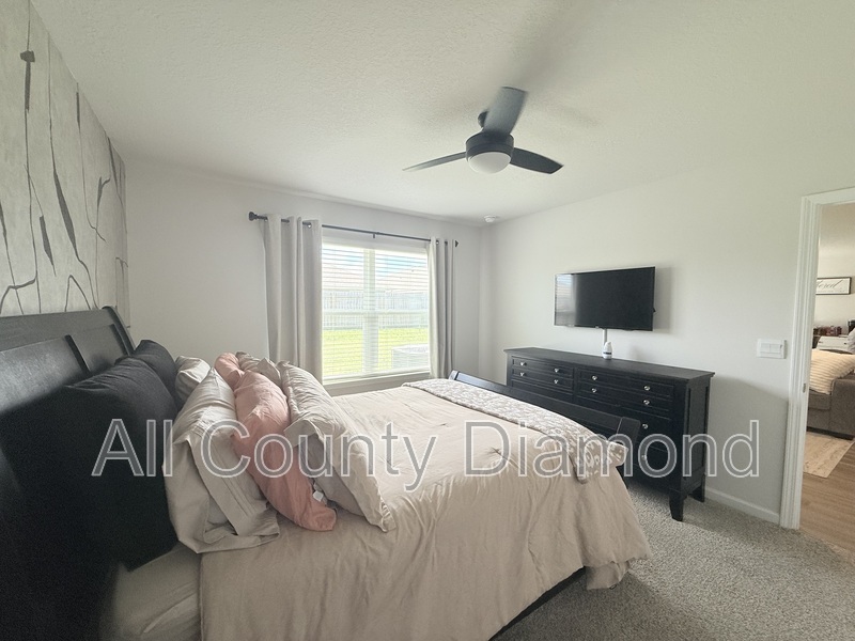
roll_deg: -0.4
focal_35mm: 14
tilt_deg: -1.8
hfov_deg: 102.1
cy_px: 320
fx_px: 346
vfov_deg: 85.7
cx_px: 428
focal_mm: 2.22
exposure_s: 1/120
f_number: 2.2
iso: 80
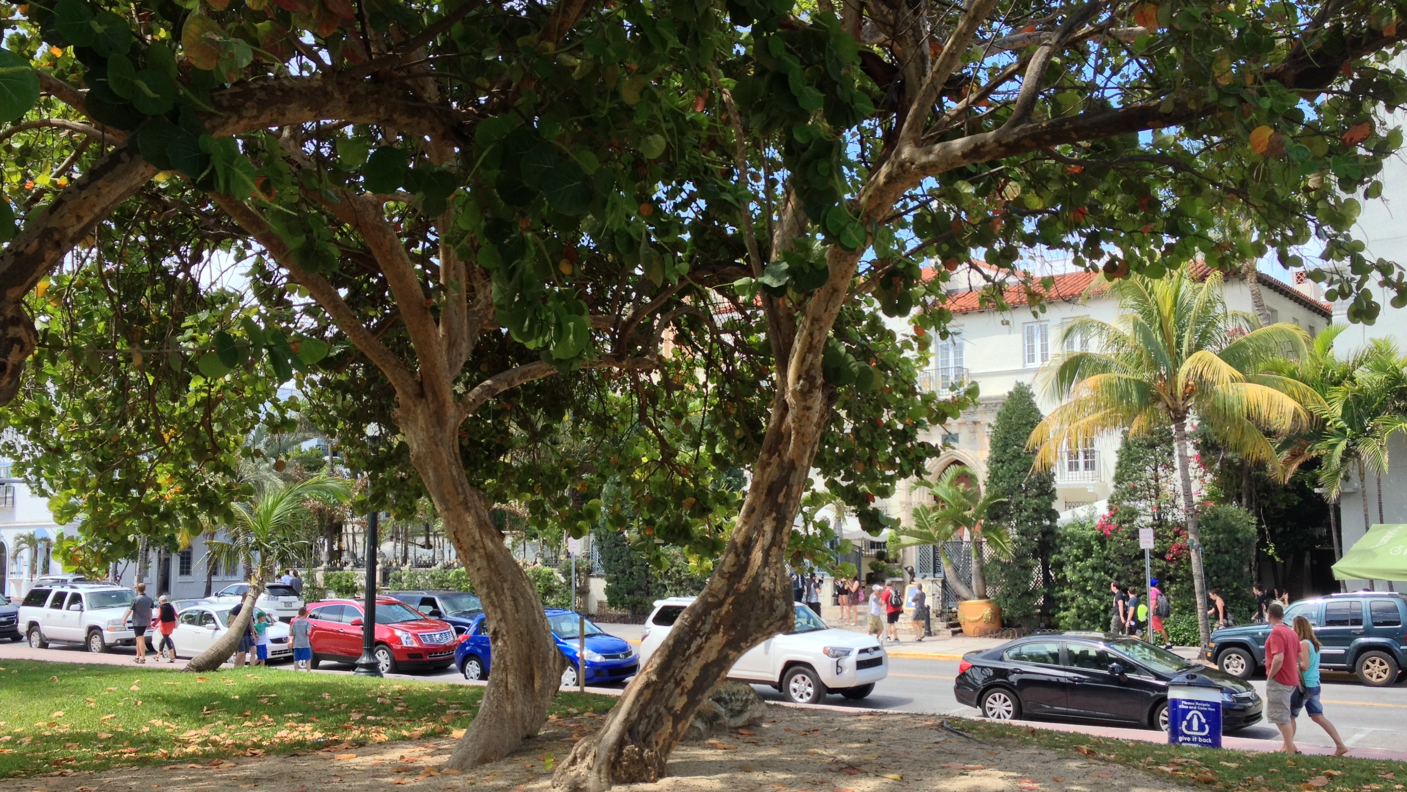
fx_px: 1455
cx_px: 691
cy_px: 440
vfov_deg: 30.4
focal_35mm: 39
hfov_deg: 51.6
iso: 50
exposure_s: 1/356
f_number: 2.4
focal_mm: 4.28
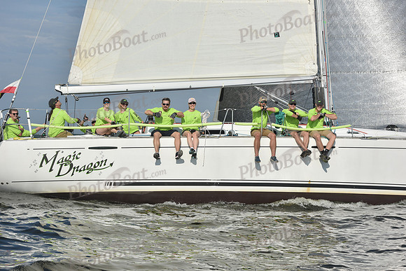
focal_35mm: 92
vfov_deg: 14.9
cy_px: 136
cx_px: 203
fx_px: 1038
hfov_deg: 22.1
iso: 250
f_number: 10
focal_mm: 92
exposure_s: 1/1250
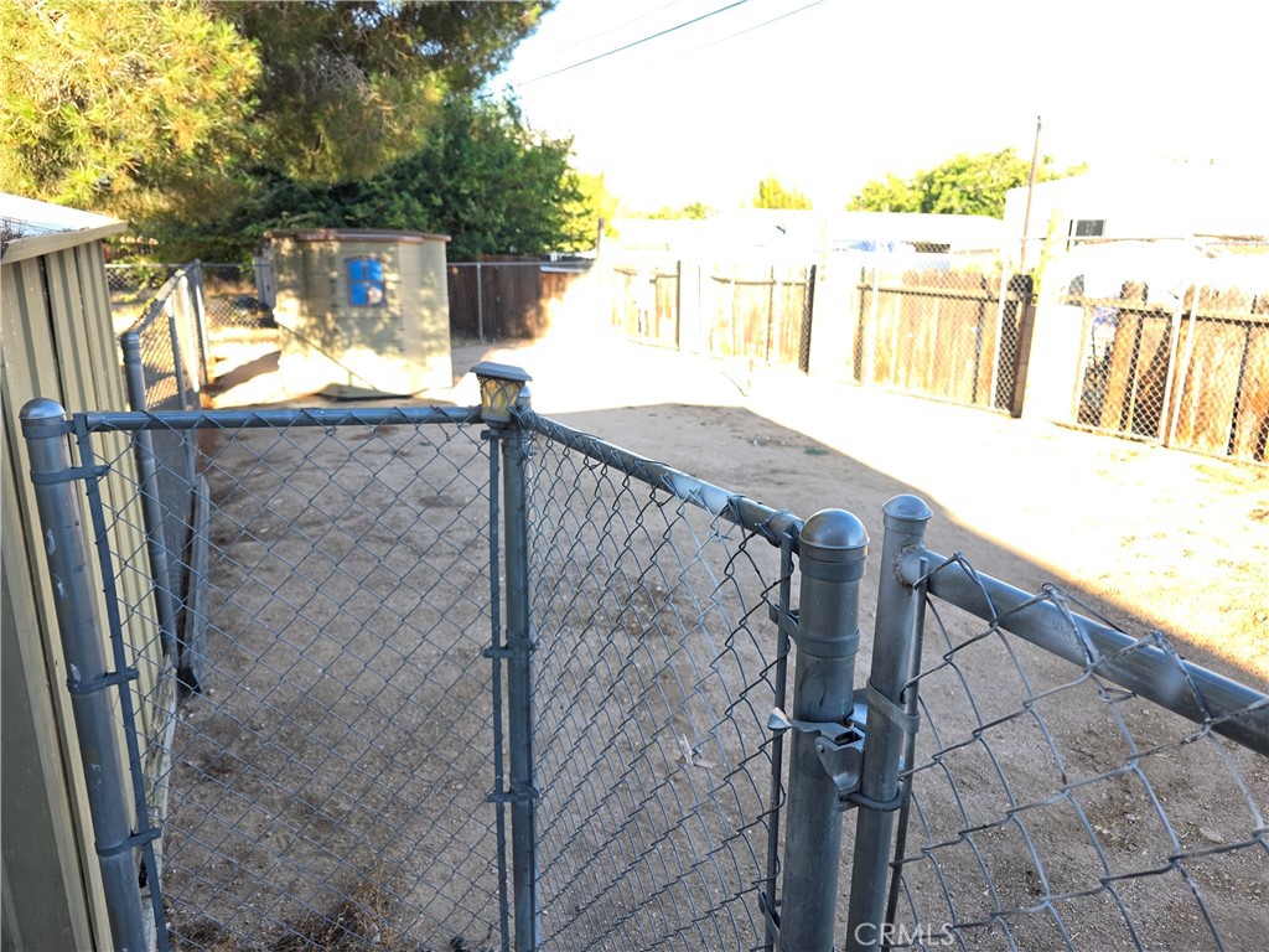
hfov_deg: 73.9
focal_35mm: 23
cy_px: 476
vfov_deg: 58.9
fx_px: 843
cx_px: 634
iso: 32
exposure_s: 1/180
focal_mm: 6.3
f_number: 1.7
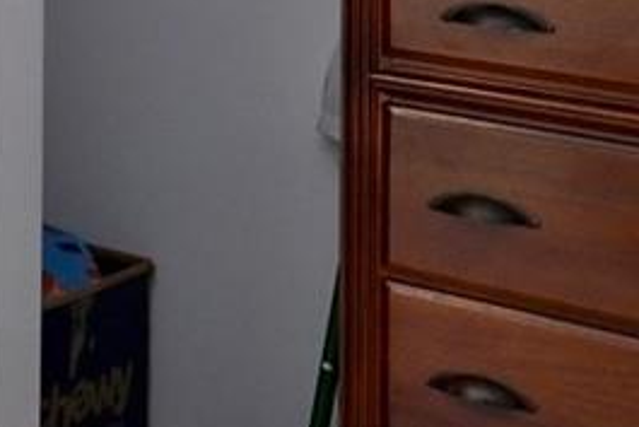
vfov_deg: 11.7
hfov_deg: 12.2
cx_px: -1133
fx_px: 1918
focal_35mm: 108
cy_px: -345
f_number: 4
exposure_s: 1/160
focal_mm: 14
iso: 400
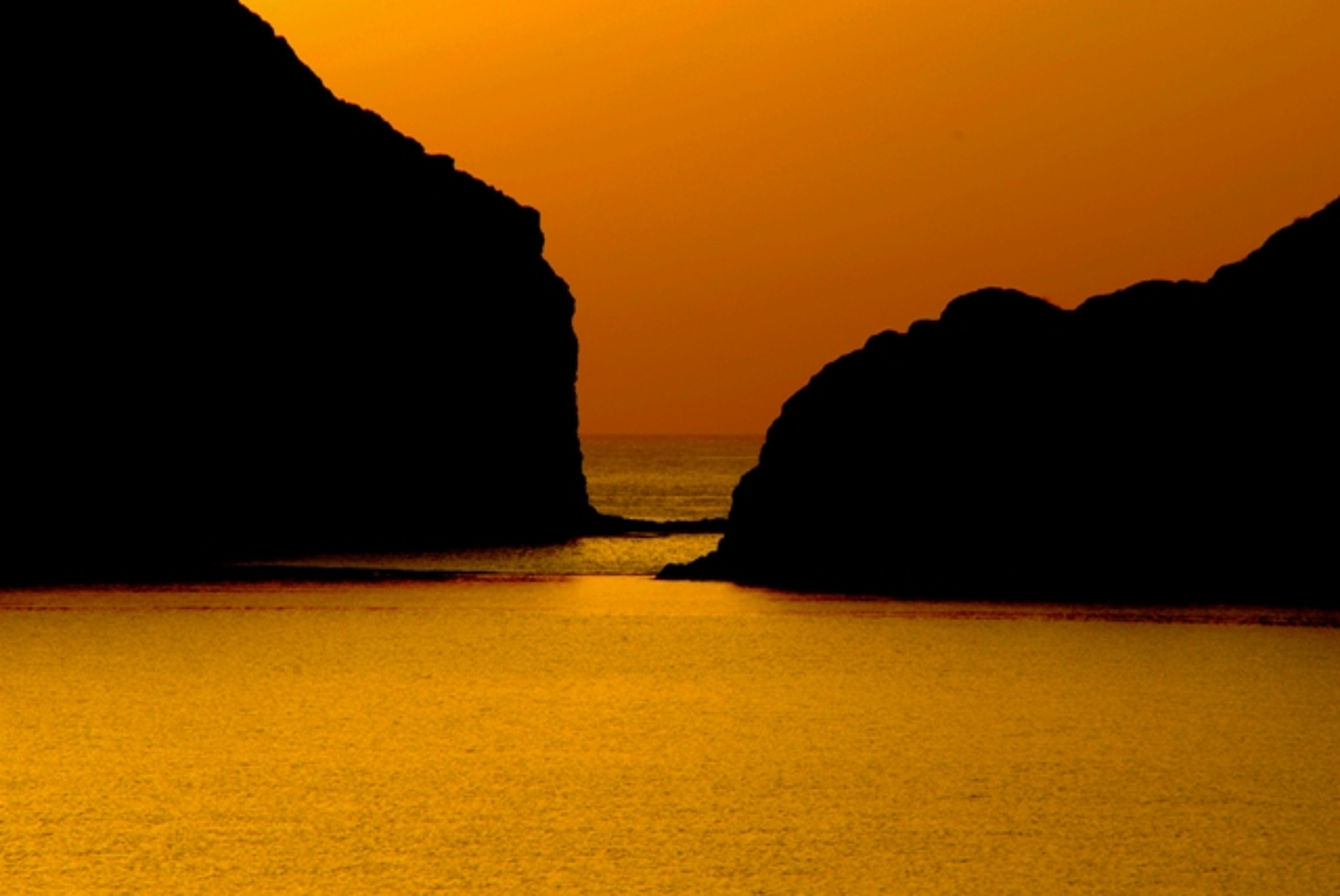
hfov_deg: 6.9
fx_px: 11177
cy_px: 448
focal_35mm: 300
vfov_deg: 4.6
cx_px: 670
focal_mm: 200
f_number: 16
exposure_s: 1/25
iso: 100
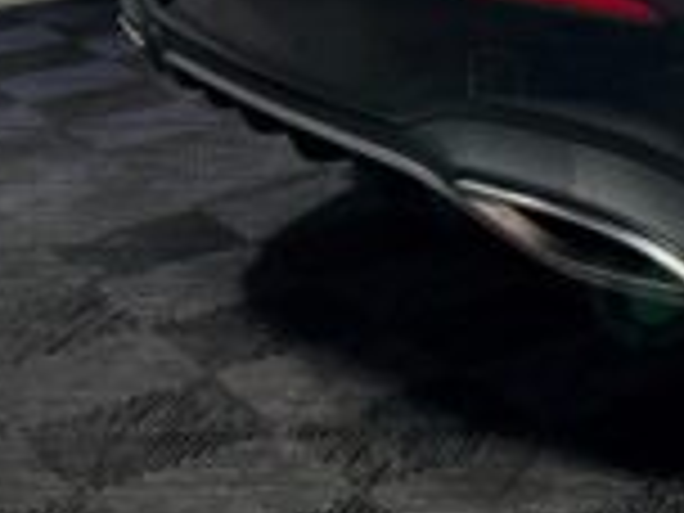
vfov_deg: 13.4
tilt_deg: -1.3
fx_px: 1936
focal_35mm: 98
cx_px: 1107
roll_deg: +1.0
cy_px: -430
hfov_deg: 17.4
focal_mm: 6.76
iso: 200
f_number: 1.78
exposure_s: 1/50
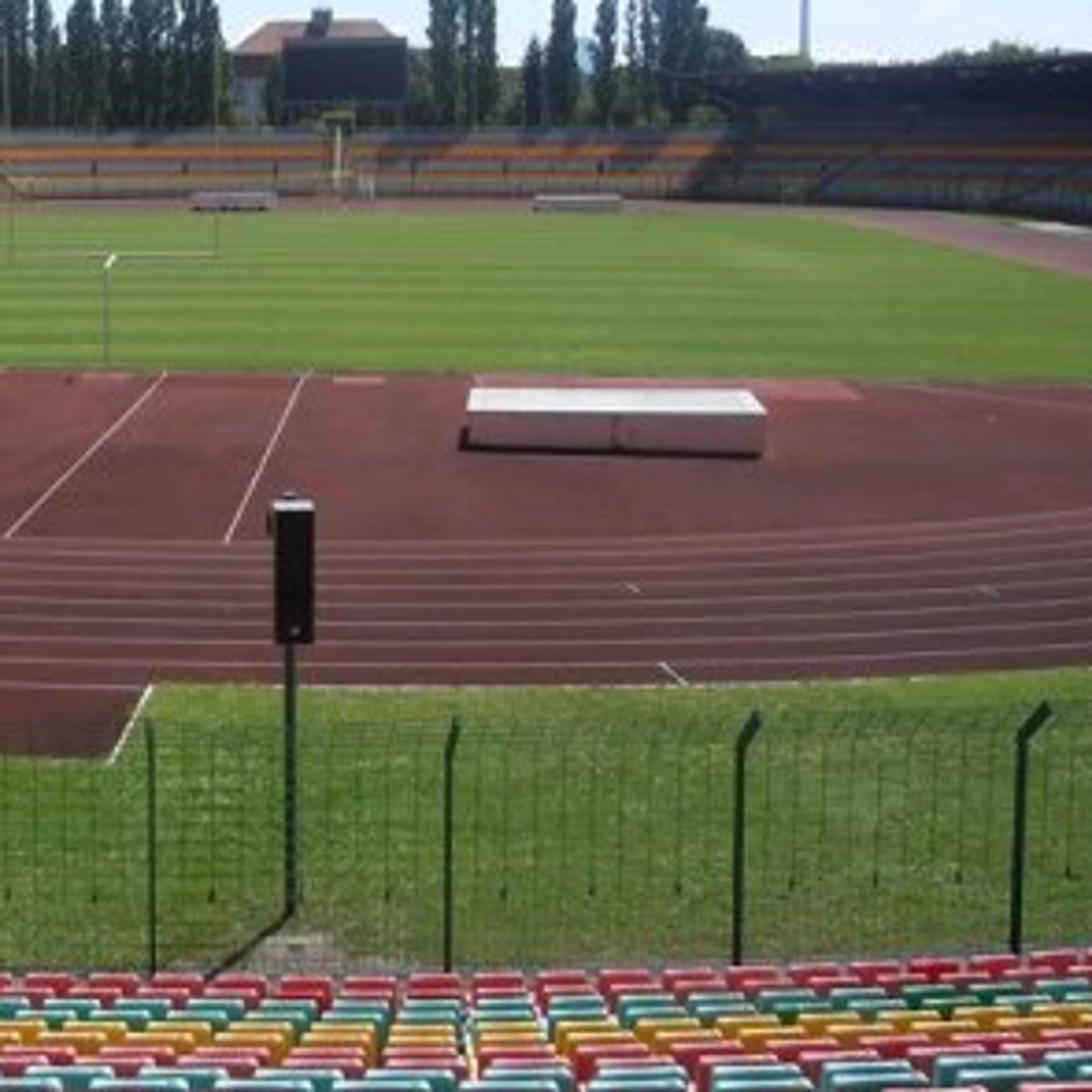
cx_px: 155
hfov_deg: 30.5
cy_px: 278
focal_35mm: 54
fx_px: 1927
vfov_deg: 31.1
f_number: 3.5
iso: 100
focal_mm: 5.4
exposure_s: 1/1000
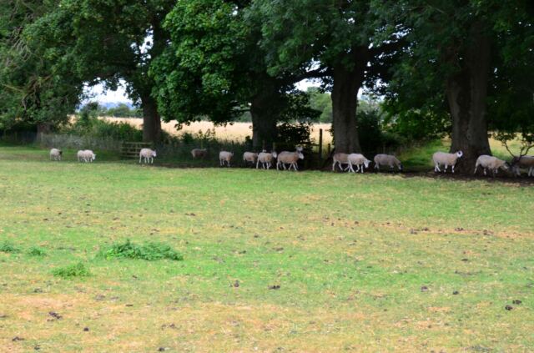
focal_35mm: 72
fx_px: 1065
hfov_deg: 28.1
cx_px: 267
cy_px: 176
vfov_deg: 18.8
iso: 200
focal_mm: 48
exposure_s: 1/30
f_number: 18
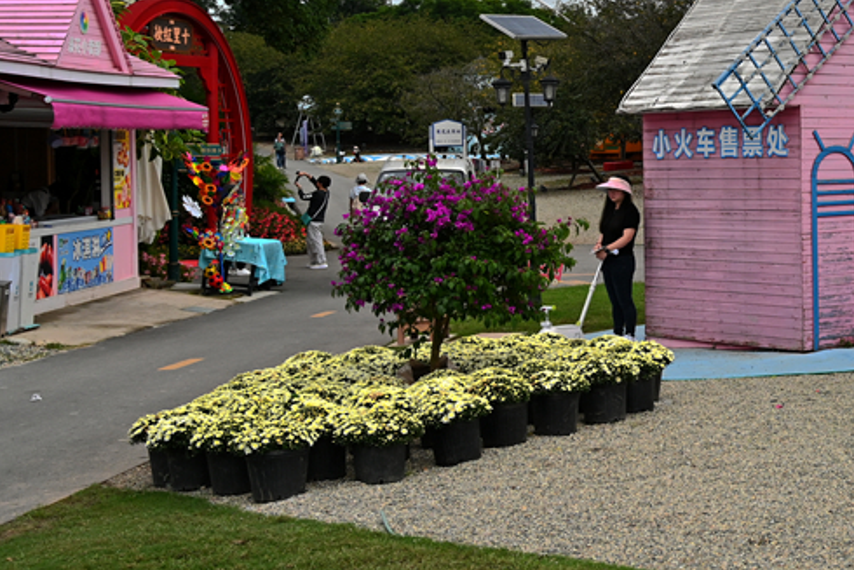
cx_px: 1027
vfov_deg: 18.8
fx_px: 1714
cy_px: 139
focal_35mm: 72
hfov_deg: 25.2
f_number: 8
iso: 160
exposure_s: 1/320
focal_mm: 29.5
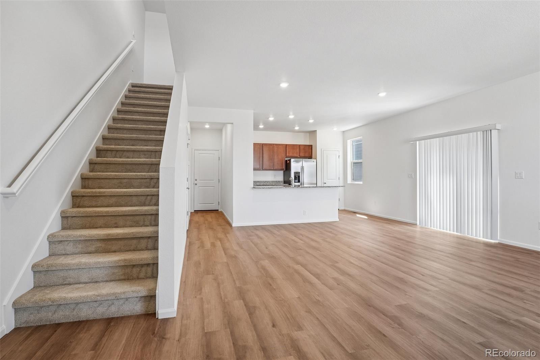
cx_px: 270
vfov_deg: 72.0
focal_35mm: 16
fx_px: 247
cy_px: 180
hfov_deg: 95.0
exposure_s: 1/30
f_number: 8
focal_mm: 11
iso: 250
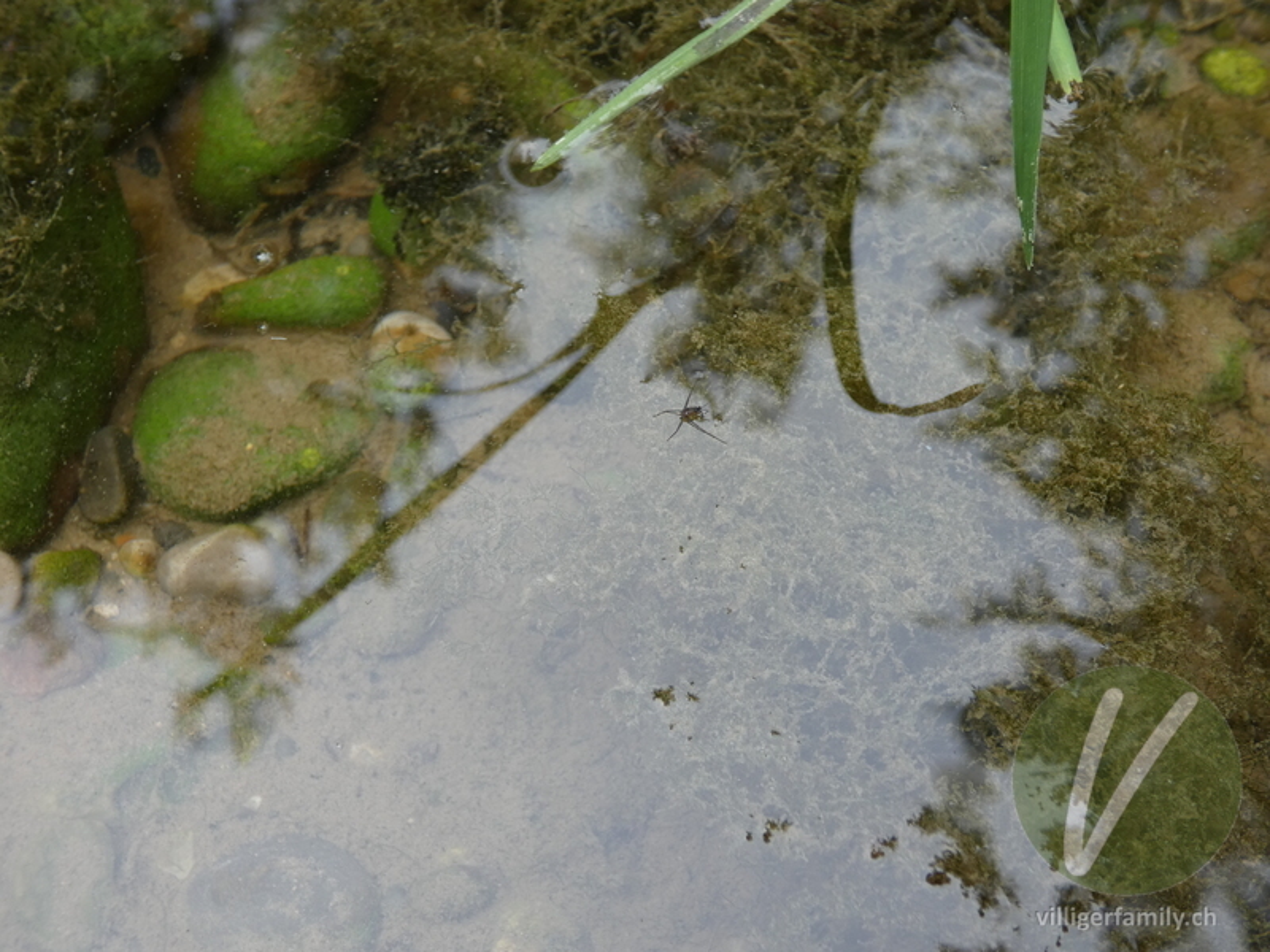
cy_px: 476
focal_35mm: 41
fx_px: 1504
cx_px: 635
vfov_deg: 35.1
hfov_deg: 45.8
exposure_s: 1/100
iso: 80
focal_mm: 7.3
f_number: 3.6
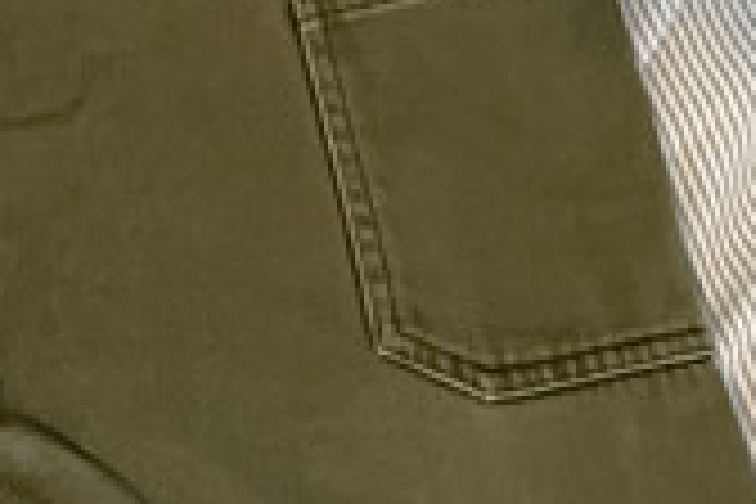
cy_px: -243
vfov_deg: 12.6
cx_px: -189
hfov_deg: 18.6
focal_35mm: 103
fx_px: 2163
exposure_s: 1/60
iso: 320
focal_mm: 4.2
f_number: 1.6
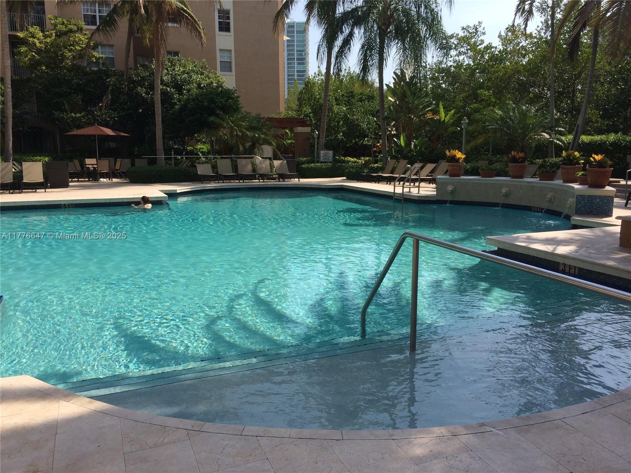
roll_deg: +0.5
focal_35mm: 29
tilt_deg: -10.7
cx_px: 316
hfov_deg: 61.7
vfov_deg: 48.2
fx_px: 529
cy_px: 236
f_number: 2.2
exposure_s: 1/1866
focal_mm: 4.15
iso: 32
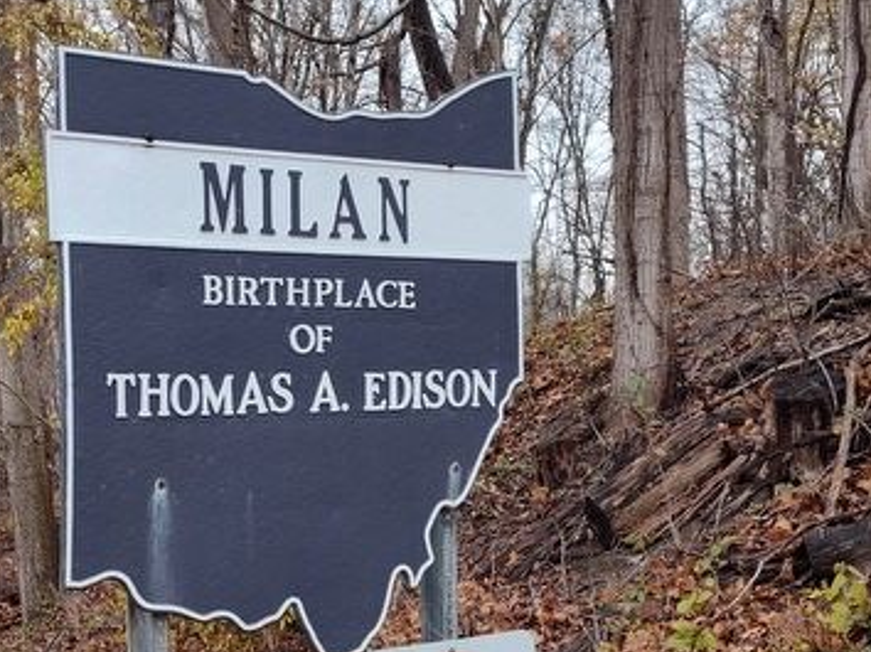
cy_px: 495
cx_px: 244
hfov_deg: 36.2
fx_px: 1308
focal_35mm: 52
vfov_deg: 27.6
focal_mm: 5.56
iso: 127
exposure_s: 1/120
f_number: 1.8
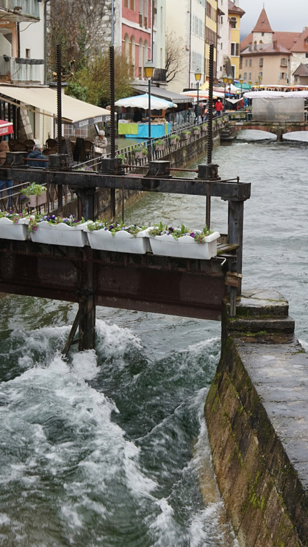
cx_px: 266
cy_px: 242
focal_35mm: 67
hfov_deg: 17.8
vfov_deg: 31.4
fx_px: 972
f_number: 7.1
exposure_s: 1/60
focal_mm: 35
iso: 160
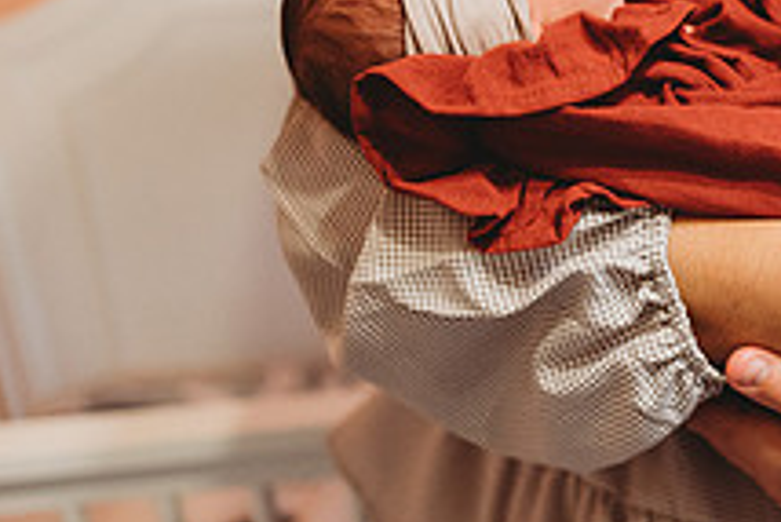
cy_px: 228
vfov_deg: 20.9
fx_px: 1411
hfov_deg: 29.9
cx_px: 675
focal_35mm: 65
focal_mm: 24
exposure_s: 1/160
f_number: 1.8
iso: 1250
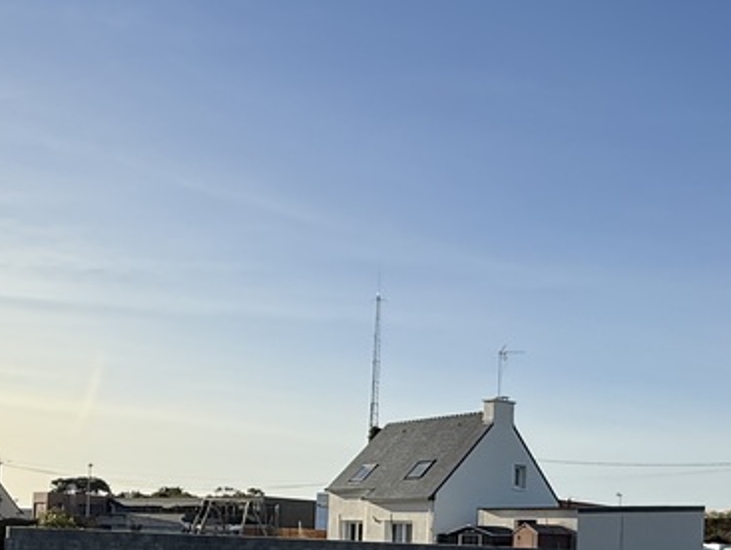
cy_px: 510
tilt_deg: +3.5
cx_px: 441
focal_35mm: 44
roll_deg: -1.1
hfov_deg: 42.7
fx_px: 930
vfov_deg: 31.2
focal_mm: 2.22
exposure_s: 1/2611
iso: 50
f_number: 2.2
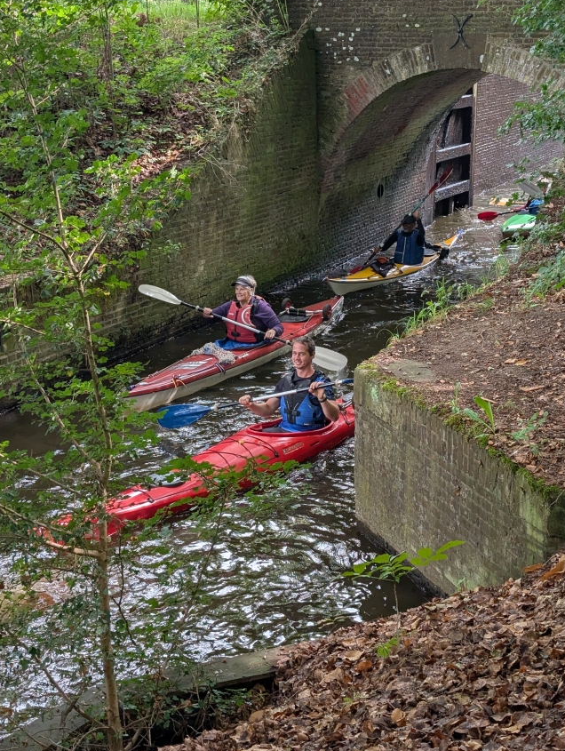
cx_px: 305
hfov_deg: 25.3
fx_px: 1259
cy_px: 339
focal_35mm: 58
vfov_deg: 33.2
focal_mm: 6.9
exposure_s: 1/227
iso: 77
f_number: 1.68
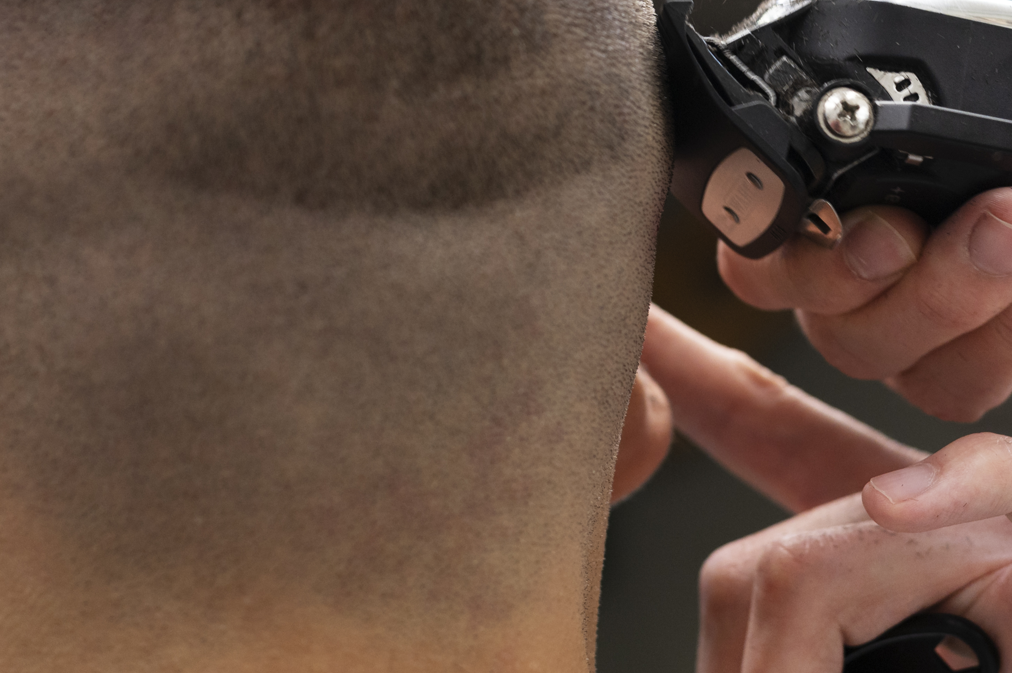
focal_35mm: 104
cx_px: 652
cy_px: 142
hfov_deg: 19.6
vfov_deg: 13.1
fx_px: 2922
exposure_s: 1/320
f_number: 4
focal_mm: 50
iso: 640
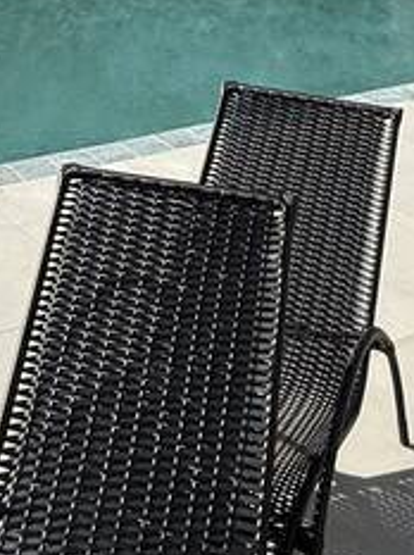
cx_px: 145
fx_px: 1039
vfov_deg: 19.9
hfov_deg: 22.5
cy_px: -491
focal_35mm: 65
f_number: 2.2
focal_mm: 2.22
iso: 50
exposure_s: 1/1087
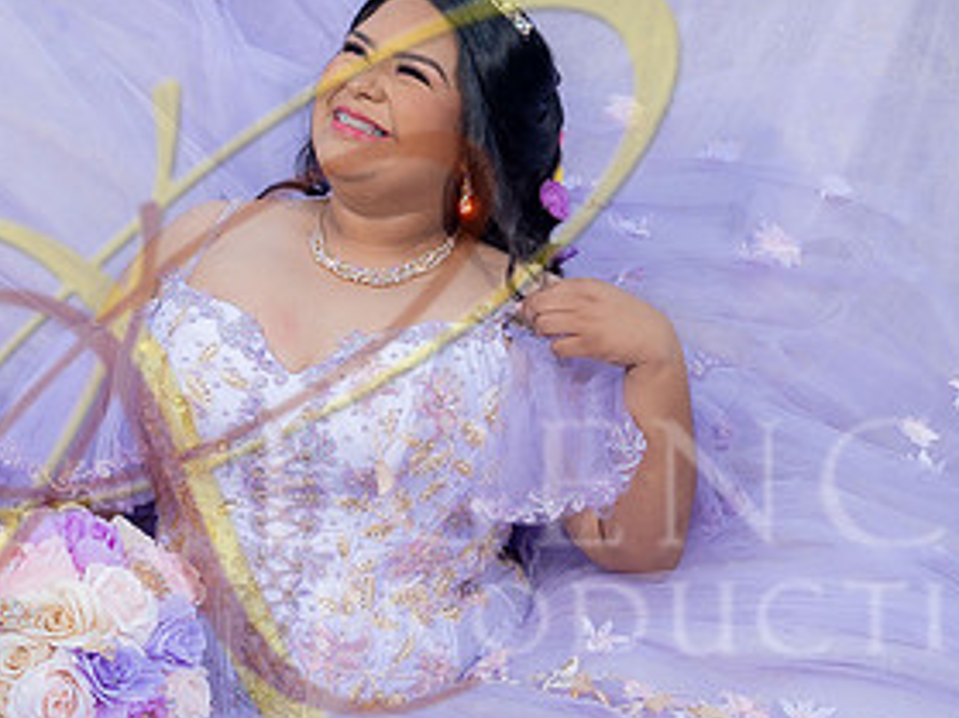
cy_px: 411
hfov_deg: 32.1
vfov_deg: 24.4
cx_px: 406
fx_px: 1662
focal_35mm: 60
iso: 125
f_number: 2.8
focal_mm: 20
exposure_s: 1/800
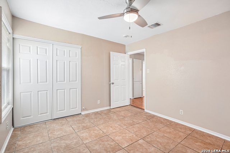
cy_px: 76
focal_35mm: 16
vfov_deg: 73.8
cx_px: 115
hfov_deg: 96.7
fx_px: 102
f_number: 8
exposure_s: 1/15
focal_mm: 16
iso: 400
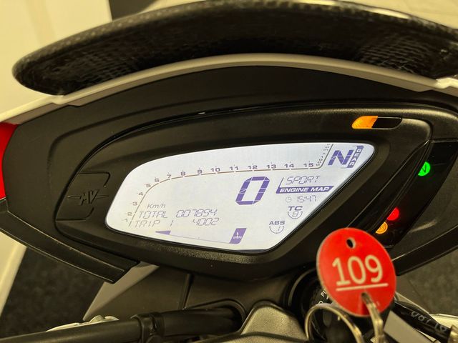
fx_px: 344
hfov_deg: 67.3
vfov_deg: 53.1
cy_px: 172
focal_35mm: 26
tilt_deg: -50.0
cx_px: 229
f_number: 1.6
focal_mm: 5.1
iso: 100
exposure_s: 1/100
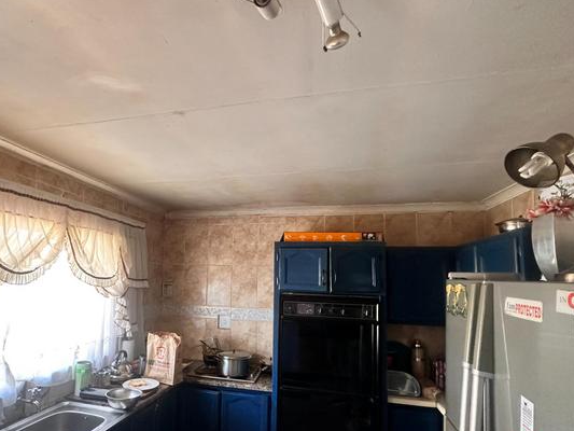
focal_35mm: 21
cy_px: 248
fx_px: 348
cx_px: 233
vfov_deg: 63.1
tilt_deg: +4.2
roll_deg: -1.9
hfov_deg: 78.2
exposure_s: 1/69
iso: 320
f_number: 2.2
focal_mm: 2.22
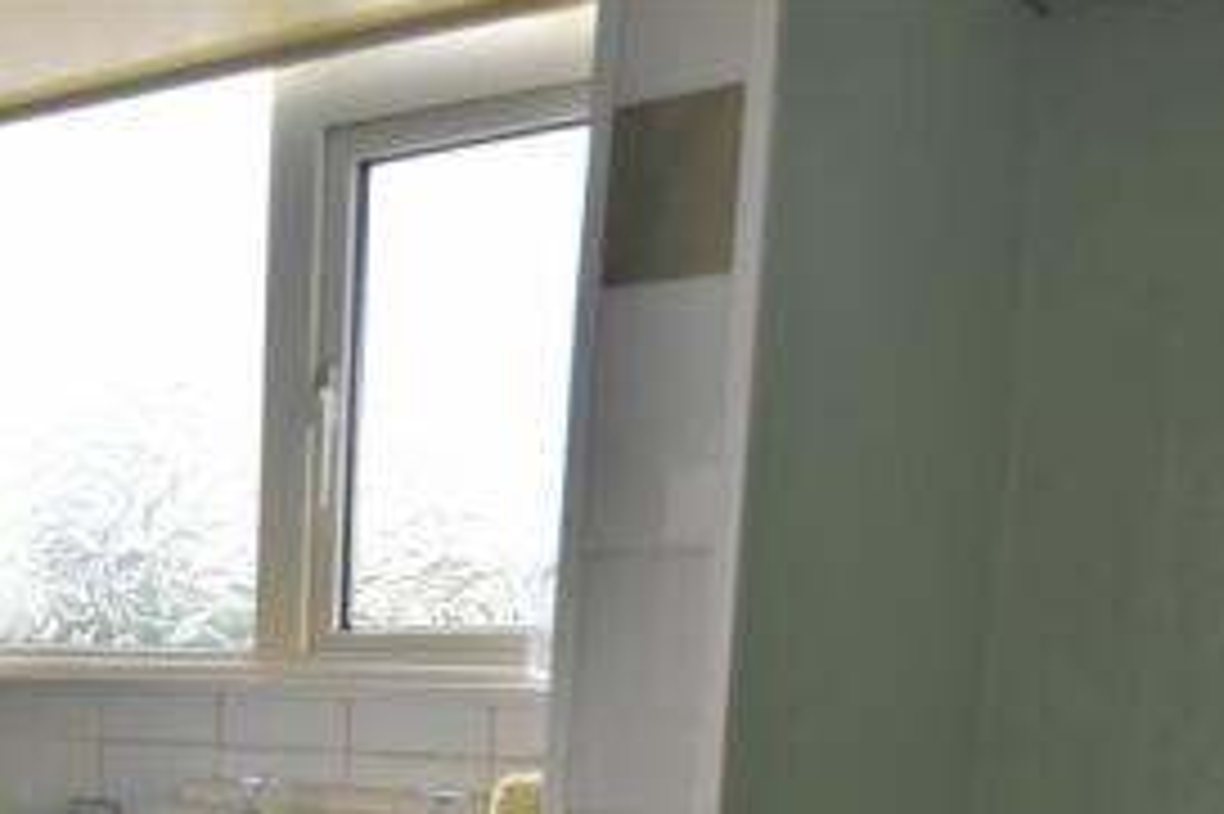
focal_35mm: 54
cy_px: 969
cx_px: 29
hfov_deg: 33.9
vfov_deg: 22.9
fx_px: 1842
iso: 400
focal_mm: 15
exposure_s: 1/250
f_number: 4.5
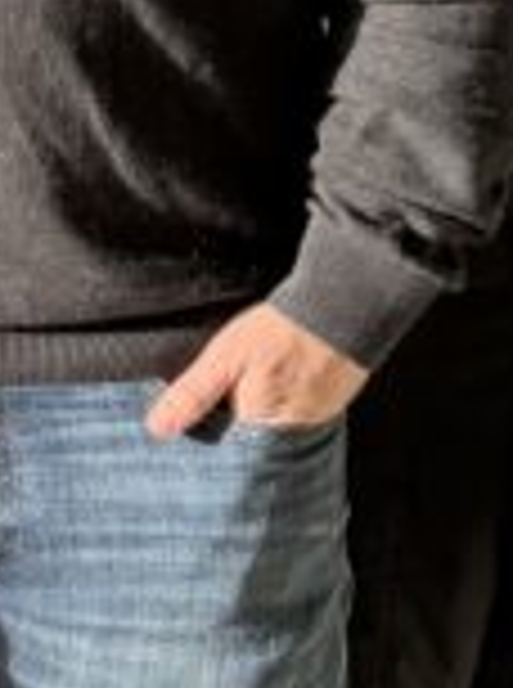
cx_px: -608
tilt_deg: -12.8
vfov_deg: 12.2
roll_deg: +1.5
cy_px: 85
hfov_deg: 8.6
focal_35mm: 161
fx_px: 3195
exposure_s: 1/433
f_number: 1.78
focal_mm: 6.76
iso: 80
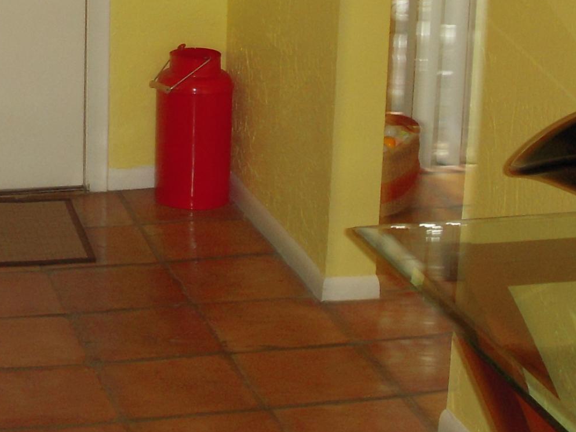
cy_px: 46
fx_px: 1697
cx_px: 107
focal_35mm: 102
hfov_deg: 19.1
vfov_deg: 14.4
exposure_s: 1/50
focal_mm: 6.3
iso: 160
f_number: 3.3
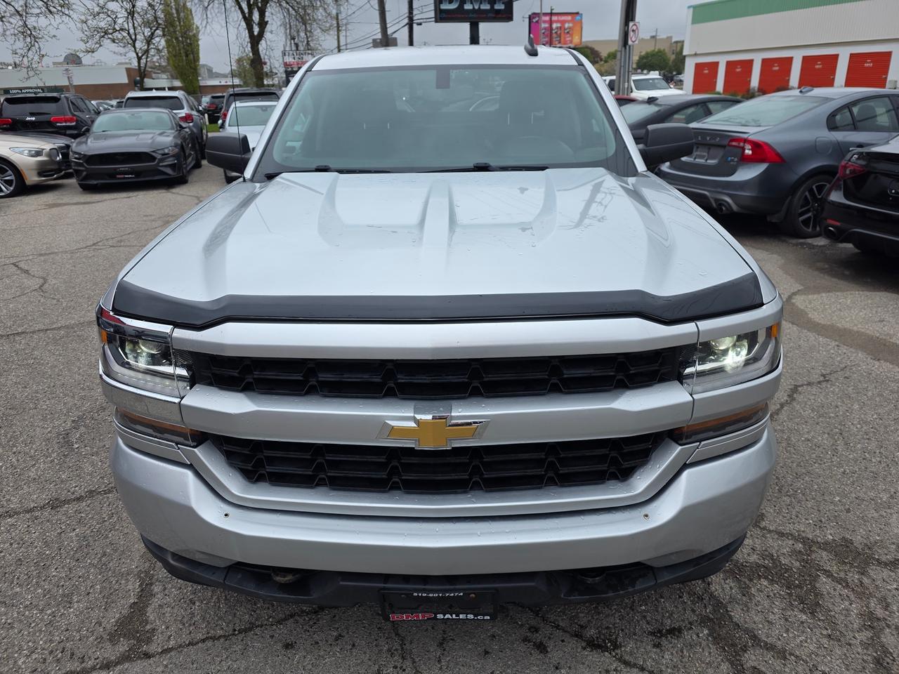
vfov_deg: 58.9
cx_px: 450
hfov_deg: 73.9
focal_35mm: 23
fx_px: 597
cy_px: 337
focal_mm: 6.3
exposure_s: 1/1770
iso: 80
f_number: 1.7
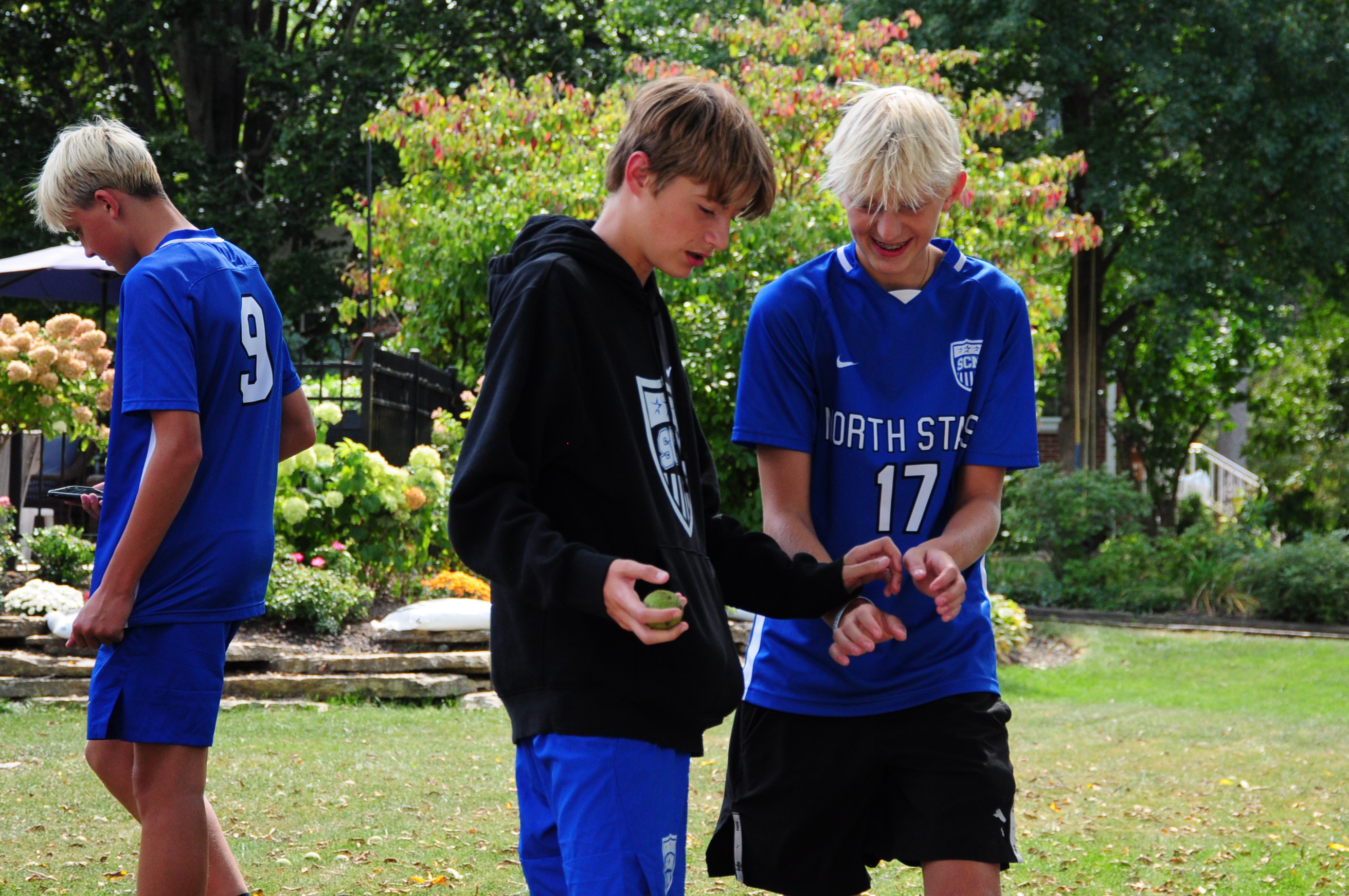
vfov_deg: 13.3
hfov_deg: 19.8
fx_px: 3855
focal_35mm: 103
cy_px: 361
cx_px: 777
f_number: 5.6
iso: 560
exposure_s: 1/500
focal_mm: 56
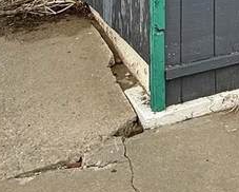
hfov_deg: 23.0
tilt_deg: +3.2
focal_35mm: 77
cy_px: -158
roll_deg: +0.6
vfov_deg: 16.5
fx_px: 545
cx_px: 277
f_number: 2.2
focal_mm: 2.22
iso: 64
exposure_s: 1/1017
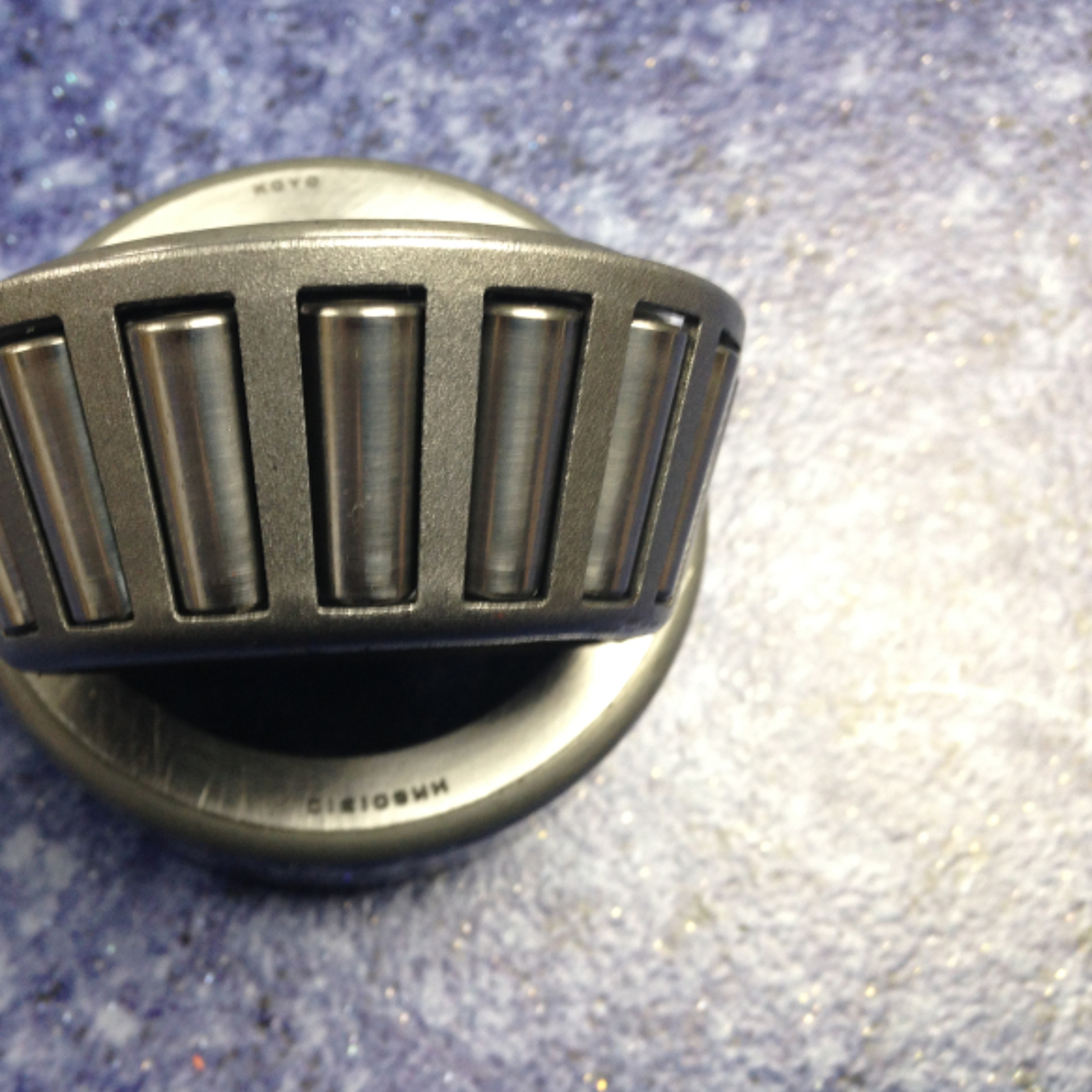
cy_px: 532
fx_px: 1428
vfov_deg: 41.9
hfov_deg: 41.4
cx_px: 369
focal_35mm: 40
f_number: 2.4
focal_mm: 4.12
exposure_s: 1/20
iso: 100
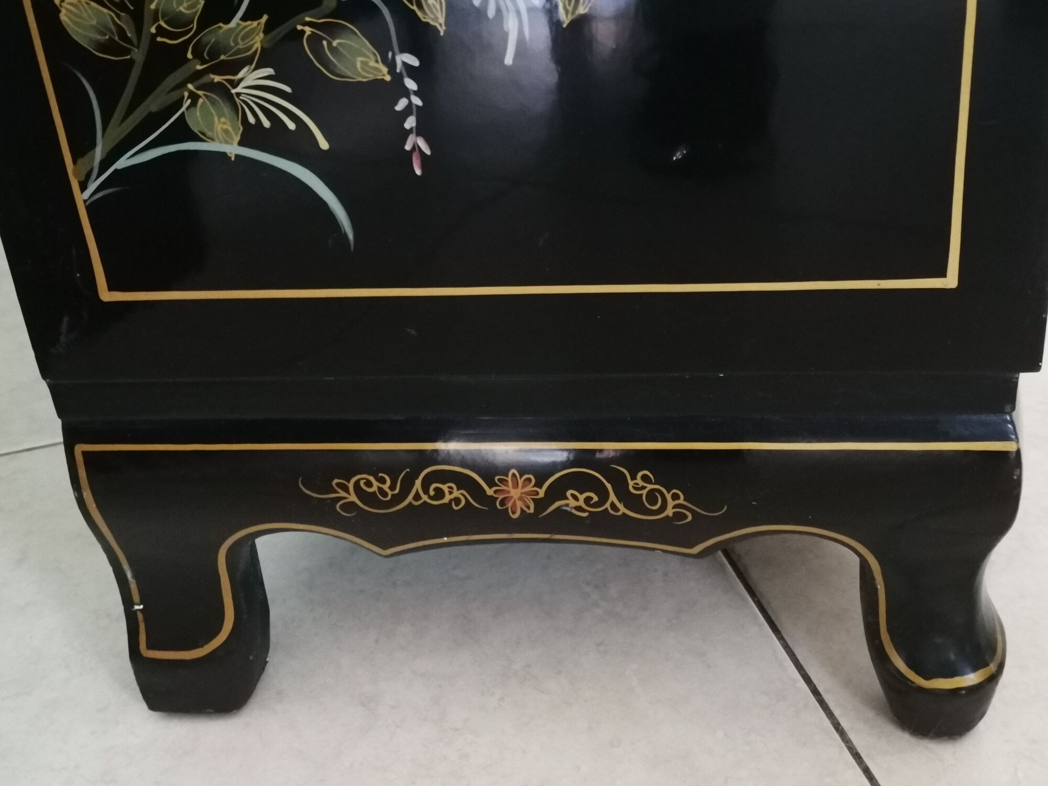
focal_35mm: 46
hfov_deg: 41.2
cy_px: 393
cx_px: 524
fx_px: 1393
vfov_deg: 31.5
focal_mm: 4.75
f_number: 1.8
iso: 1600
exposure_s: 1/25
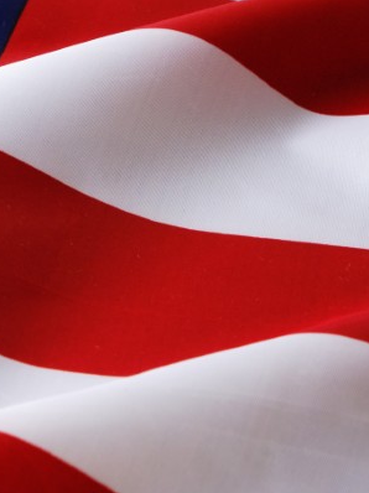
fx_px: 1793
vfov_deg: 15.6
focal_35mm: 126
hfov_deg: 11.5
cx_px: -98
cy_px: 347
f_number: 8
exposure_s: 1/60
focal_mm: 25.4
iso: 160
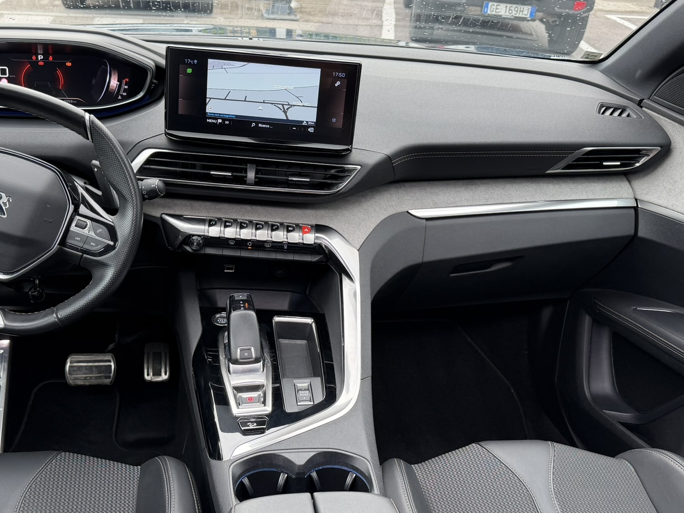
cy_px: 293
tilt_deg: -30.0
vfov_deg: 39.6
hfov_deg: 51.0
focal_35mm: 36
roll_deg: -3.6
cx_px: 277
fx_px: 711
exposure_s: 1/126
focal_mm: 6.76
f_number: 1.78
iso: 100
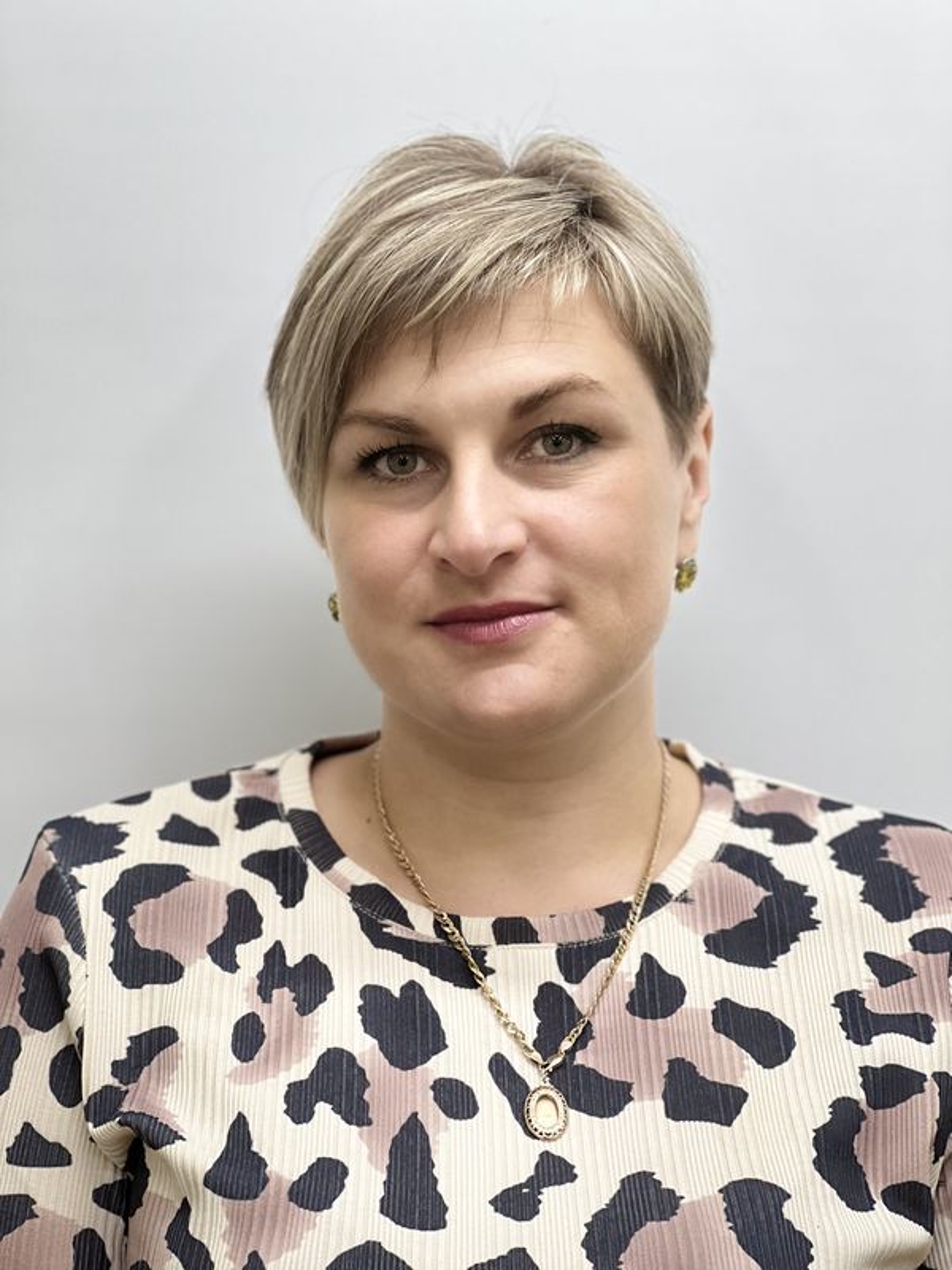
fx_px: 2824
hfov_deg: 19.1
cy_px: 635
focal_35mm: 77
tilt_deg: -3.4
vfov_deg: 25.3
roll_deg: -0.3
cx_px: 476
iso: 160
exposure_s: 1/33
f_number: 2.8
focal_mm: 9
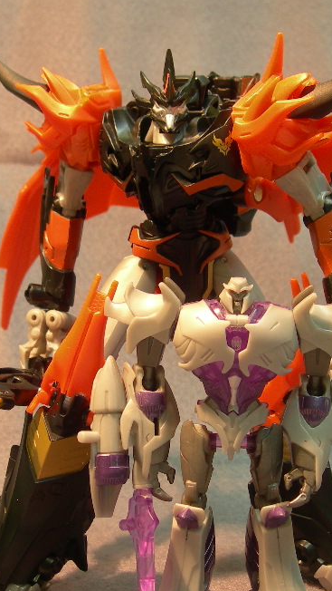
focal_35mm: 65
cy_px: 339
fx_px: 1017
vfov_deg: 32.3
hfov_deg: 18.5
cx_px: 147
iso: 50
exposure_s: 1/10.8
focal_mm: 7.8
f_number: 2.8
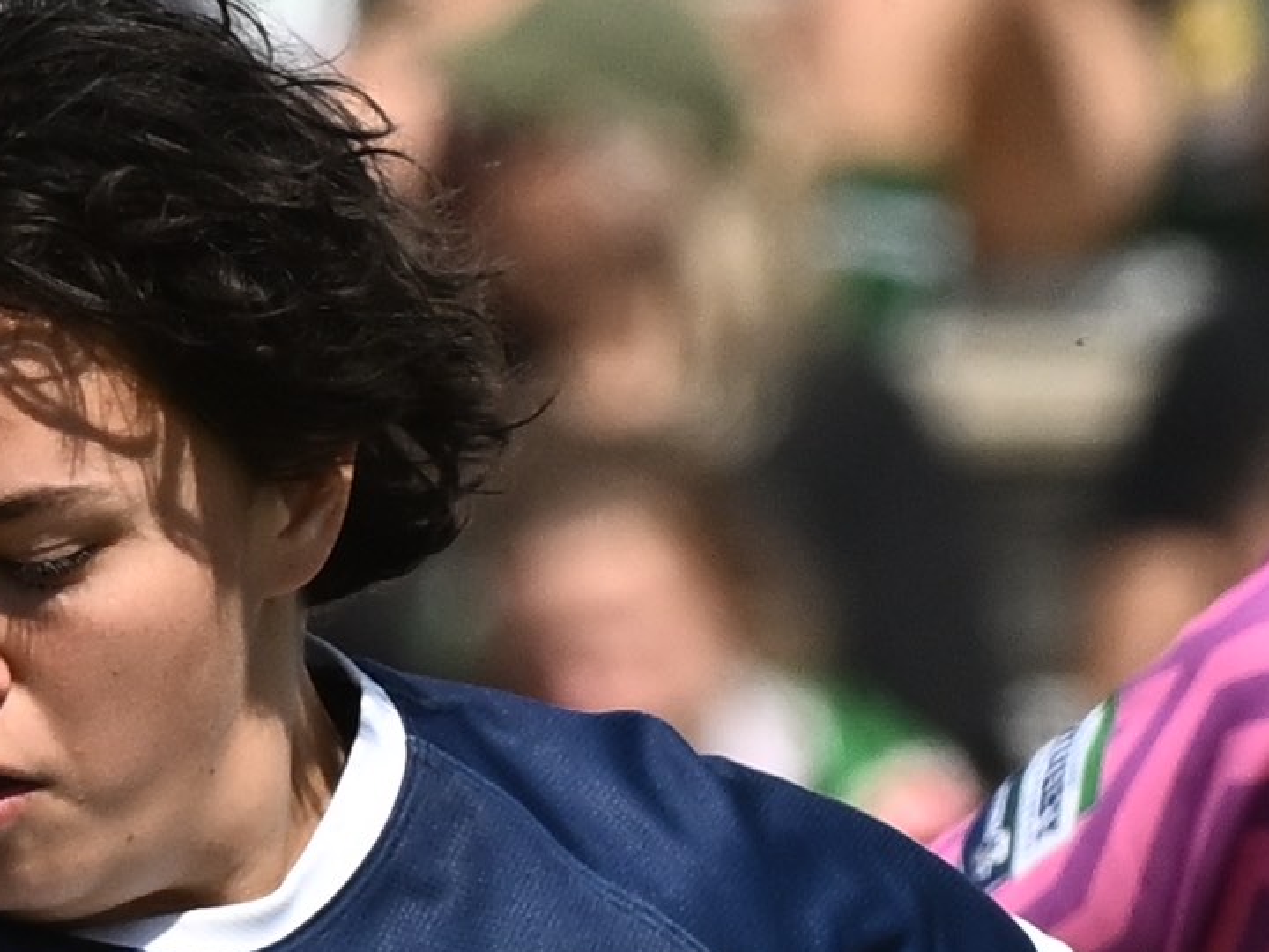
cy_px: 1629
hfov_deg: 0.6
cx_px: -148
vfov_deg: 0.4
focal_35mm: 3348
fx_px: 122735
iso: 320
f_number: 5.6
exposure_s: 1/1600
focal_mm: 310
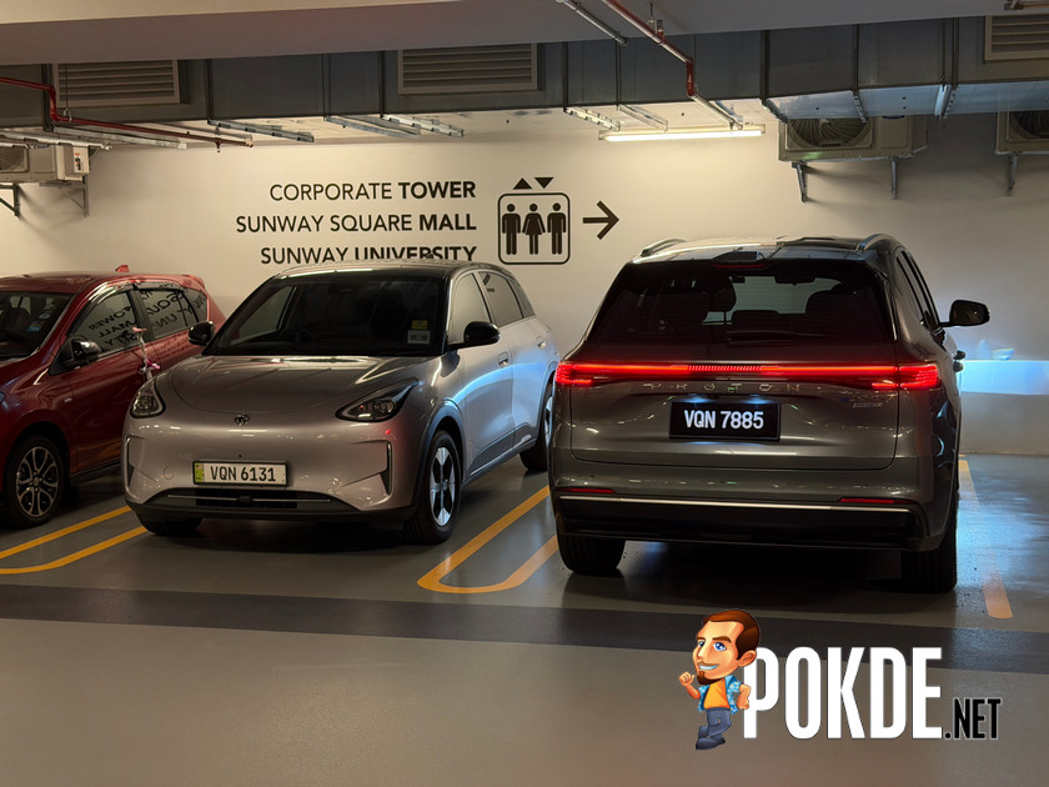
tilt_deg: -6.9
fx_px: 1455
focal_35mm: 48
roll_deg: +2.1
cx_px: 524
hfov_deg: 39.7
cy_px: 394
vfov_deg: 30.3
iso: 160
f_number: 1.78
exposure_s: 1/50
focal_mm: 6.76
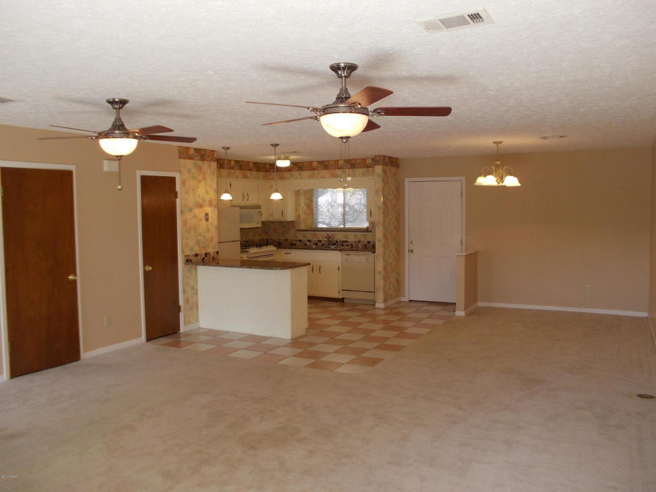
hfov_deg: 61.7
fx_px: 550
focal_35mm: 29
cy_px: 246
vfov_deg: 48.2
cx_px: 328
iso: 80
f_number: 3.3
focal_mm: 4.1
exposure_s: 1/25
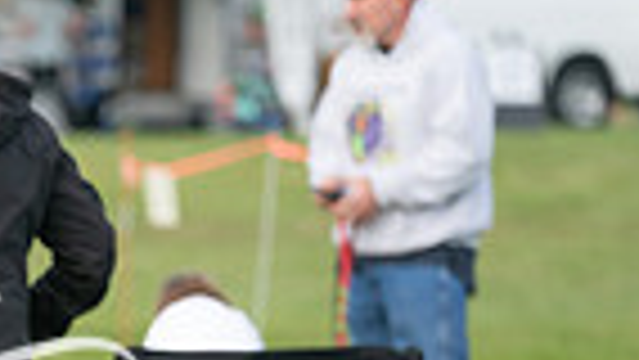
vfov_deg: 2.0
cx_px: -504
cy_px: 639
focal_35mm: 616
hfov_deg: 3.5
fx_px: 10441
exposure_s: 1/3200
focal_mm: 144
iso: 800
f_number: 3.5
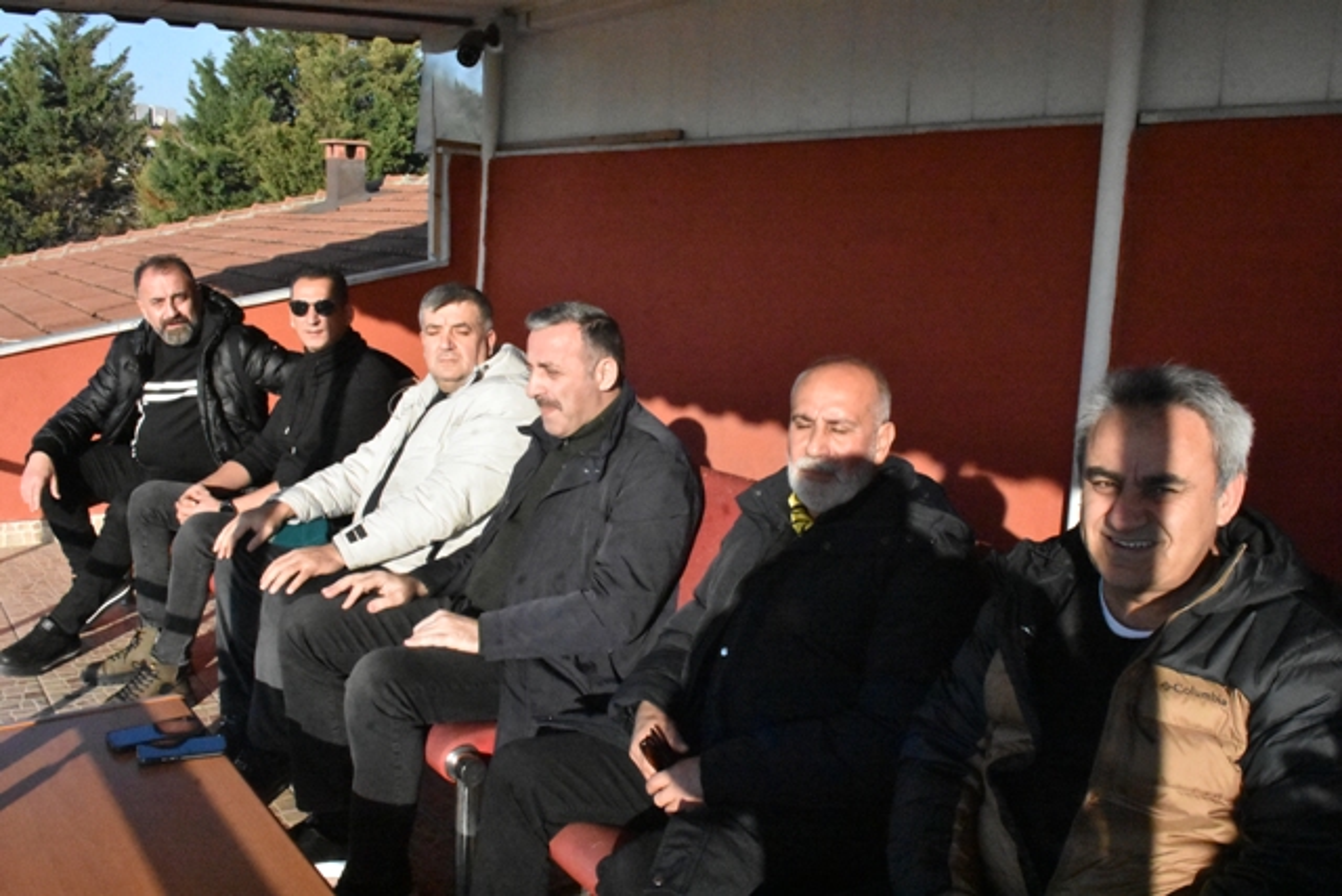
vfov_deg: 40.0
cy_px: 448
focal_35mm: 33
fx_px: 1230
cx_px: 671
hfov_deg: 57.2
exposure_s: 1/1600
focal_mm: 22
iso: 16000
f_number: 20
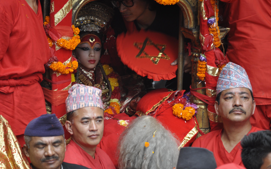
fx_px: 2031
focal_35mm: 275
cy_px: 84
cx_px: 136
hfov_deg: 7.6
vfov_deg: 4.8
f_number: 5.6
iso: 500
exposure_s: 1/80
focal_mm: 180
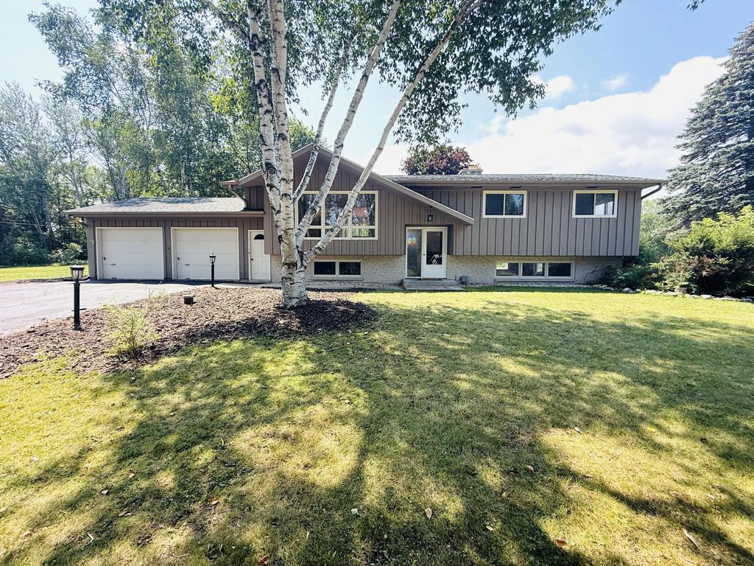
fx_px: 305
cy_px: 283
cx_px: 377
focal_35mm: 14
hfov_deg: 102.1
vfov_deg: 85.7
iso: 64
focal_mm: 2.22
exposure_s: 1/535
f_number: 2.2
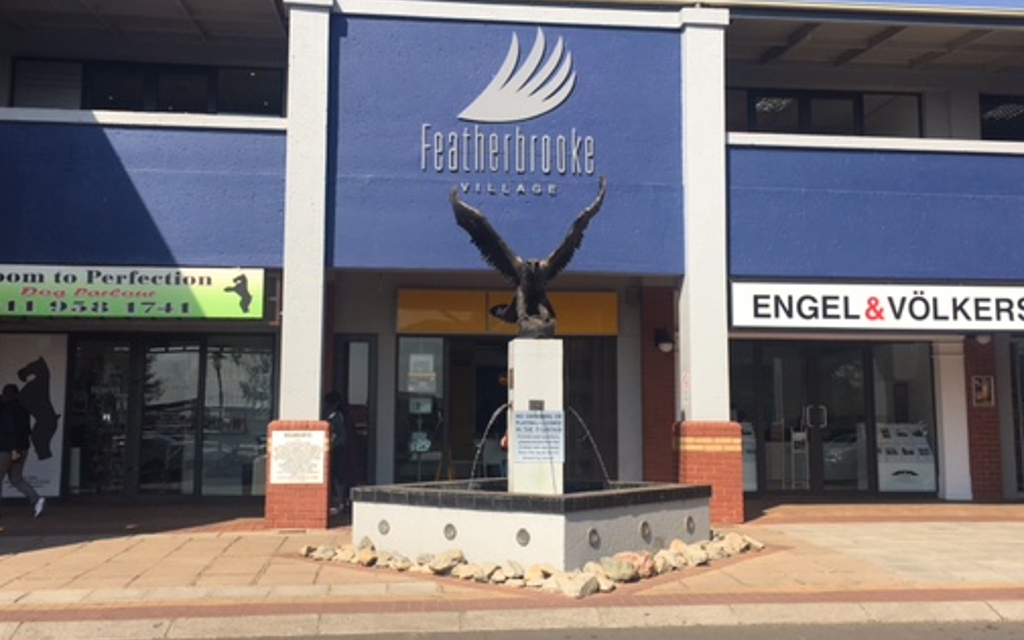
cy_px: 289
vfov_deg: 32.7
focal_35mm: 39
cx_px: 532
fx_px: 1088
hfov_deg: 50.4
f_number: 2.2
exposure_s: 1/1508
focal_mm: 4.15
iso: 25
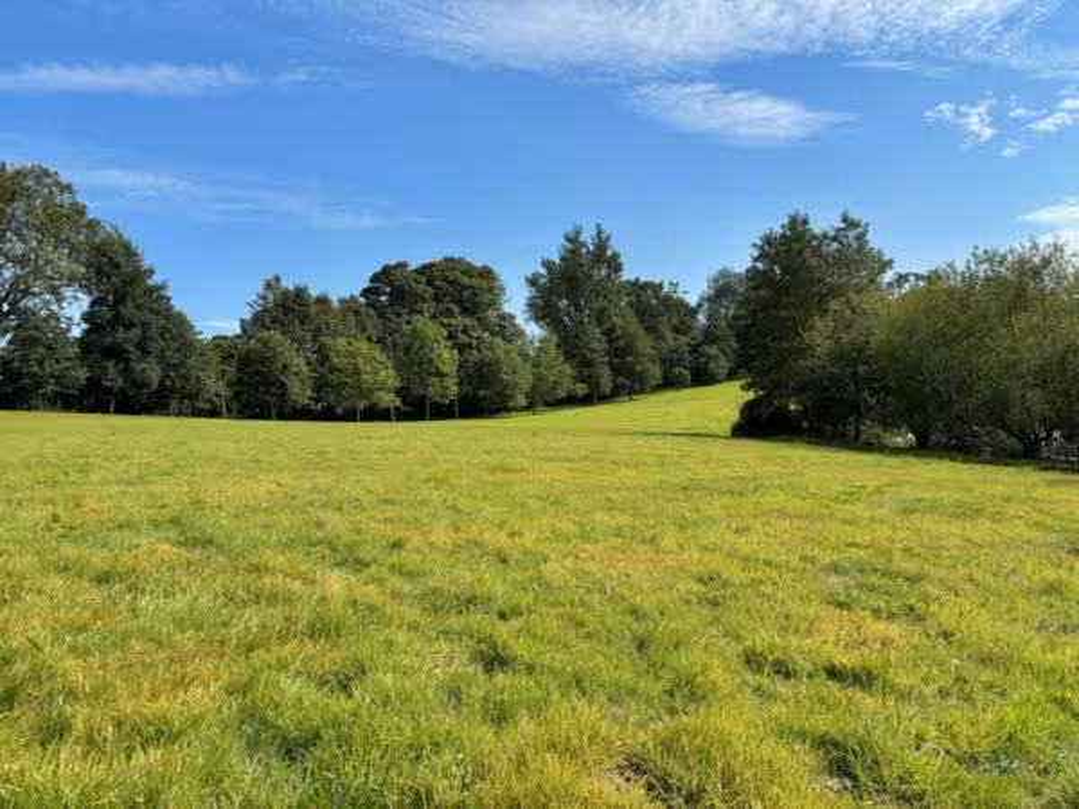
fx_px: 810
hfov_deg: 67.3
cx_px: 540
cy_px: 404
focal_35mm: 26
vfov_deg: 53.1
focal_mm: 5.96
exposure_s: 1/2571
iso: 50
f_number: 1.6
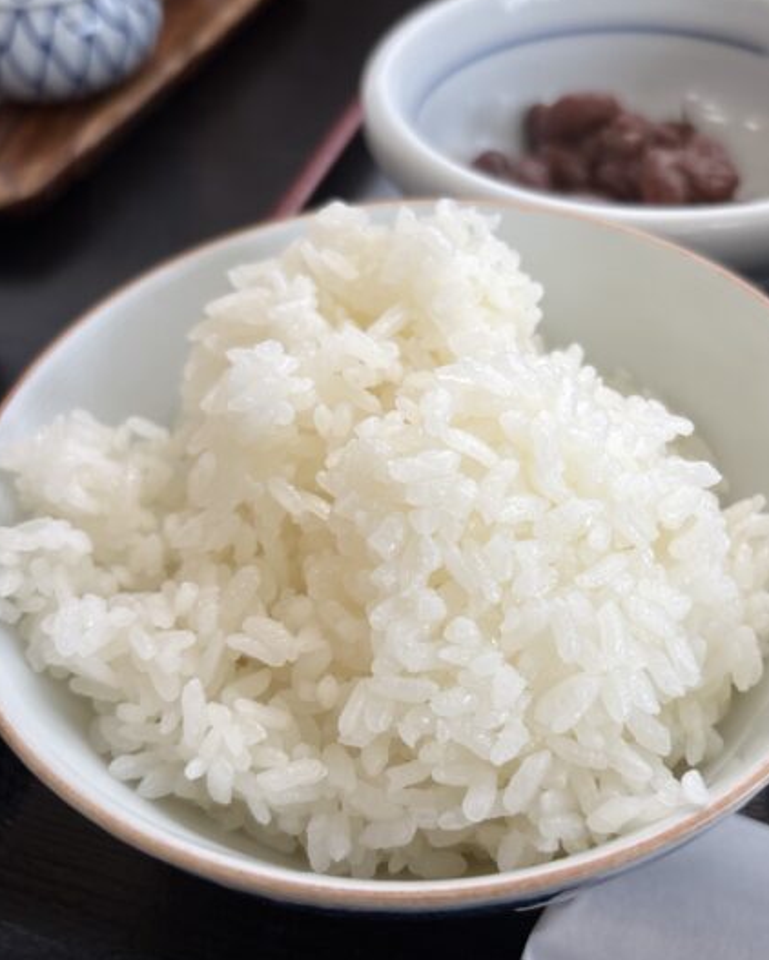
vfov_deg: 51.5
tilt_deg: -47.1
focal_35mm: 35
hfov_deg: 41.9
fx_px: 995
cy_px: 484
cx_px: 482
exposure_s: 1/60
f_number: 1.6
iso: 80
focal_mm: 5.96
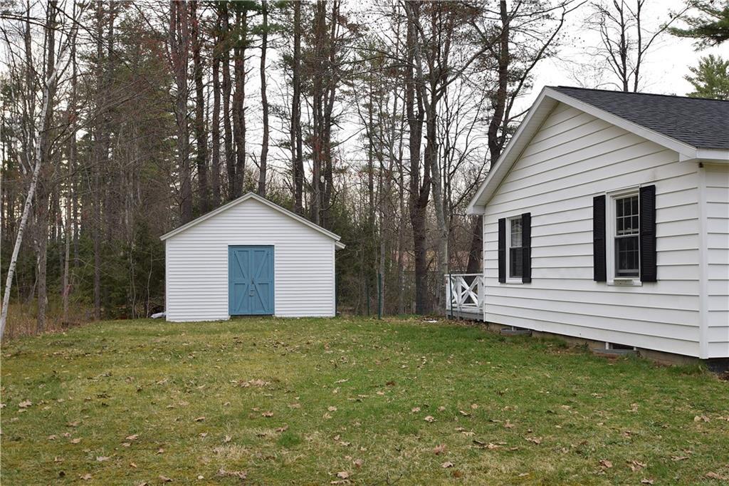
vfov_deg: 39.9
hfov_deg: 57.2
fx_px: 668
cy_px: 243
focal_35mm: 33
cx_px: 364
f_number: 7.1
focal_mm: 22
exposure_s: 1/200
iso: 400
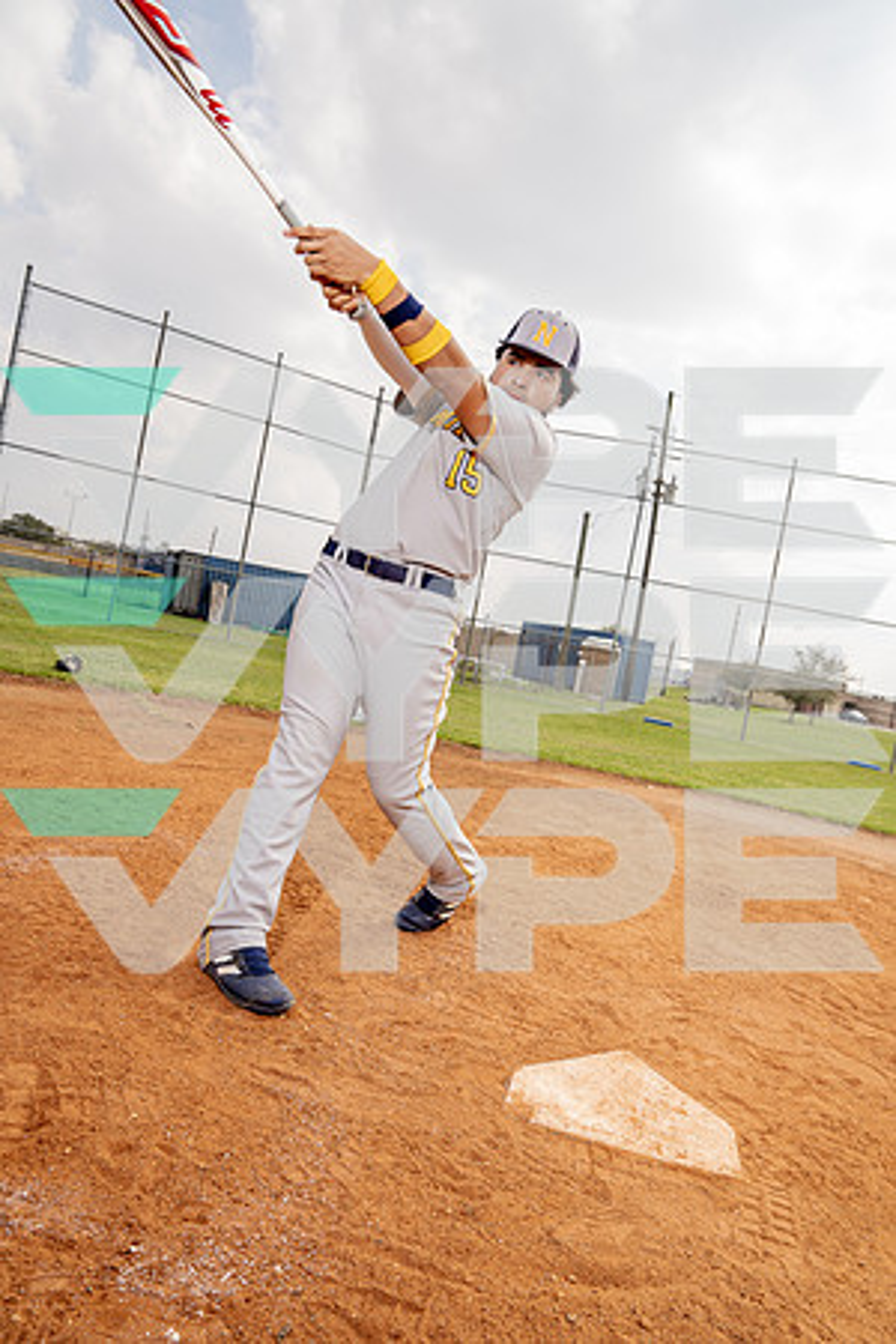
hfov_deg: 53.1
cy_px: 672
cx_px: 448
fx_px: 896
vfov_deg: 73.7
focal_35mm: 24
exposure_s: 1/250
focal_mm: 24
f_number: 5.6
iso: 100
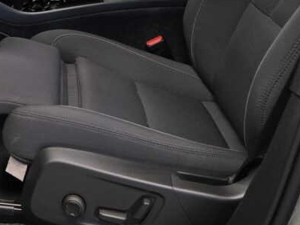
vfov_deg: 23.2
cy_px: -29
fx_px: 511
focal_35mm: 59
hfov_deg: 31.7
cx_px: 50
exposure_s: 1/100
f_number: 1.8
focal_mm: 5.4
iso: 250
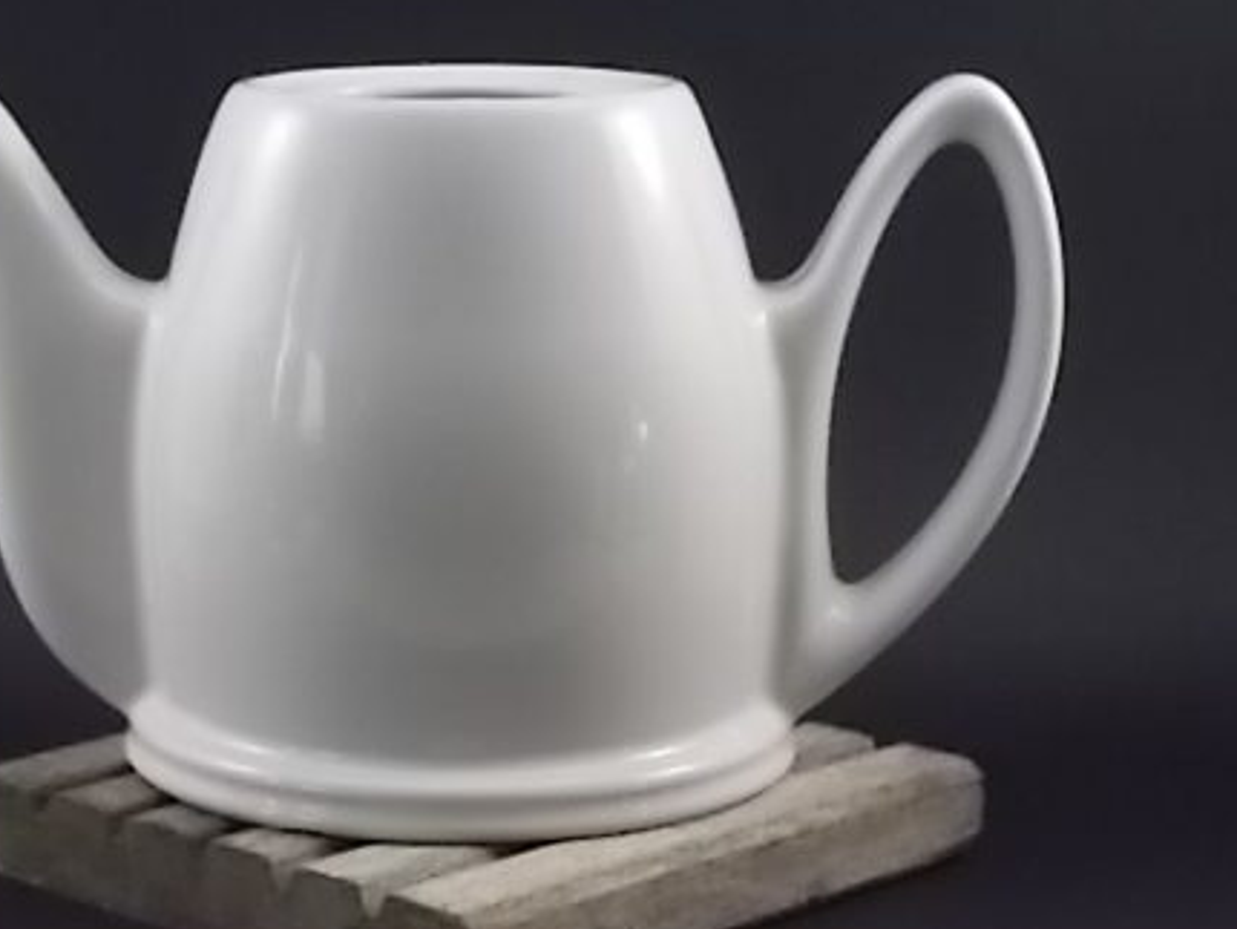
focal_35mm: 92
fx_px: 3289
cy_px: 492
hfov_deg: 21.2
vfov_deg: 16.1
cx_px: 406
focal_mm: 11.8
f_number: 5.3
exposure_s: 1/160
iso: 800
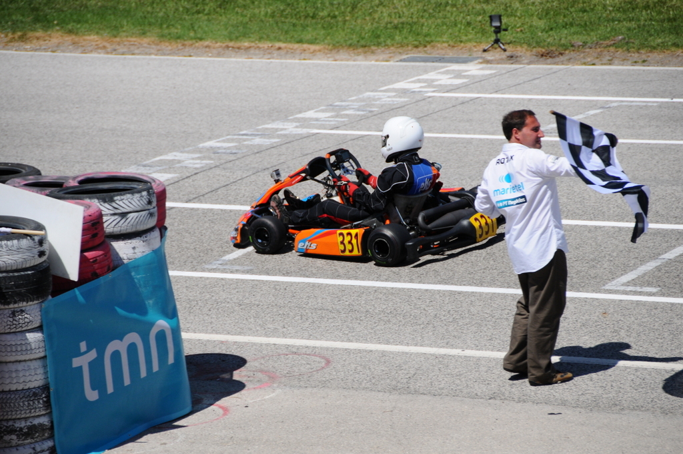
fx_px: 4832
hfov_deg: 8.1
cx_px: 342
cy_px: 227
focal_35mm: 255
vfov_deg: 5.4
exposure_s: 1/2500
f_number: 5.6
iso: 400
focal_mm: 170
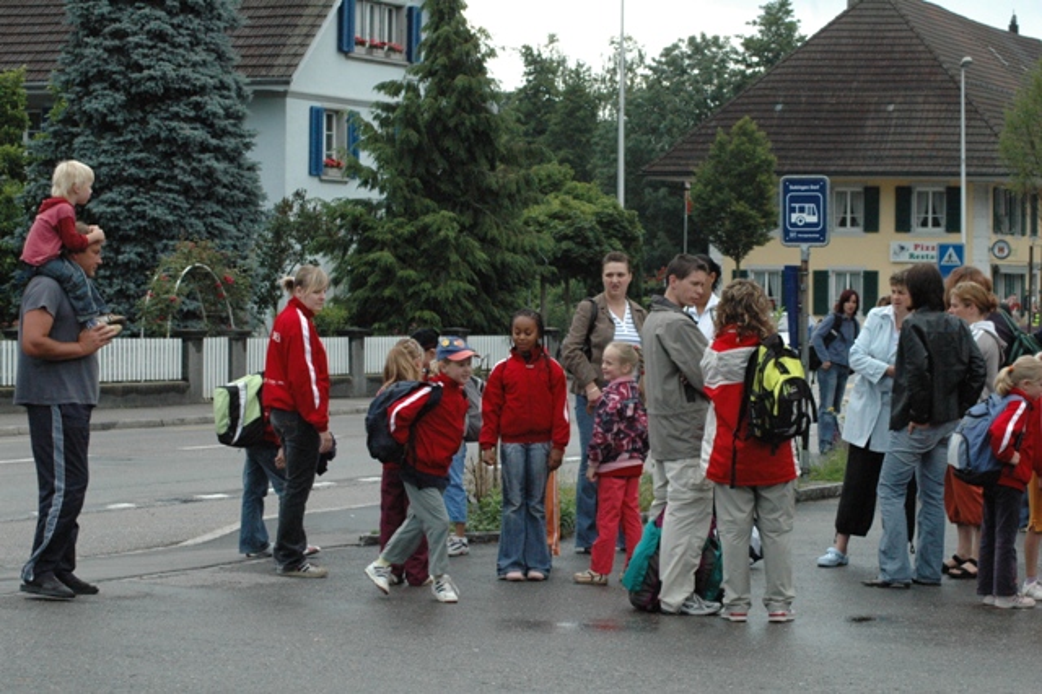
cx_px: 521
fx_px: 3037
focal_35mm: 105
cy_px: 347
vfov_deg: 13.0
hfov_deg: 19.5
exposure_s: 1/320
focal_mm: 70
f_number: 9
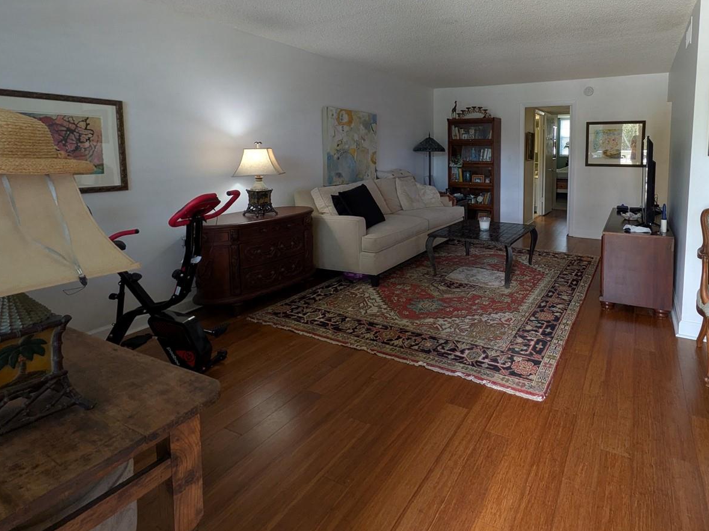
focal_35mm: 19
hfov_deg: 81.8
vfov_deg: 67.0
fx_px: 389
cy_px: 183
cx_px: 474
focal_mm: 1.85
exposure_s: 1/60
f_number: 2.2
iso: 138
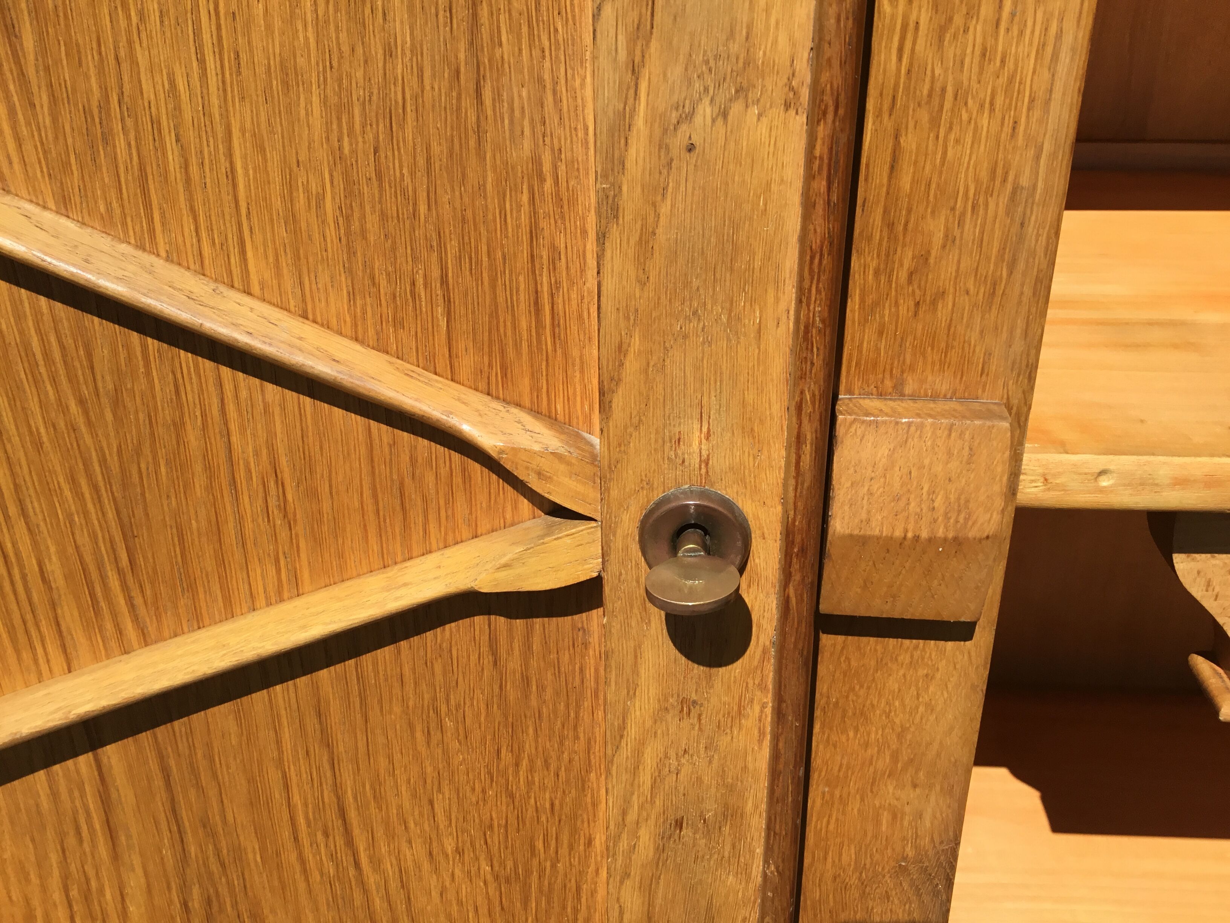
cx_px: 615
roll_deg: +0.3
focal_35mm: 31
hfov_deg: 58.4
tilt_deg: -24.9
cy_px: 462
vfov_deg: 45.4
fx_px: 1102
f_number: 2.4
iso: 25
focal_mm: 3.3
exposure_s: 1/1314
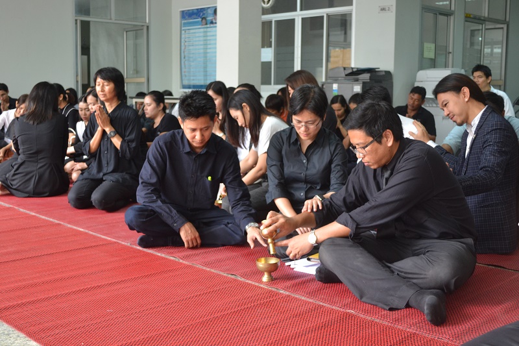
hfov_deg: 45.0
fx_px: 627
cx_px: 260
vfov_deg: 30.8
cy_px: 173
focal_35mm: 44
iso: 800
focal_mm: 29
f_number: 5
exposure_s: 1/30
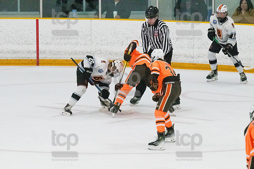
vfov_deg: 4.6
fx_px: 2115
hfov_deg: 6.9
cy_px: 84
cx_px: 127
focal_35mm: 300
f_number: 5
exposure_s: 1/1600
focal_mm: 200
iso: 8000
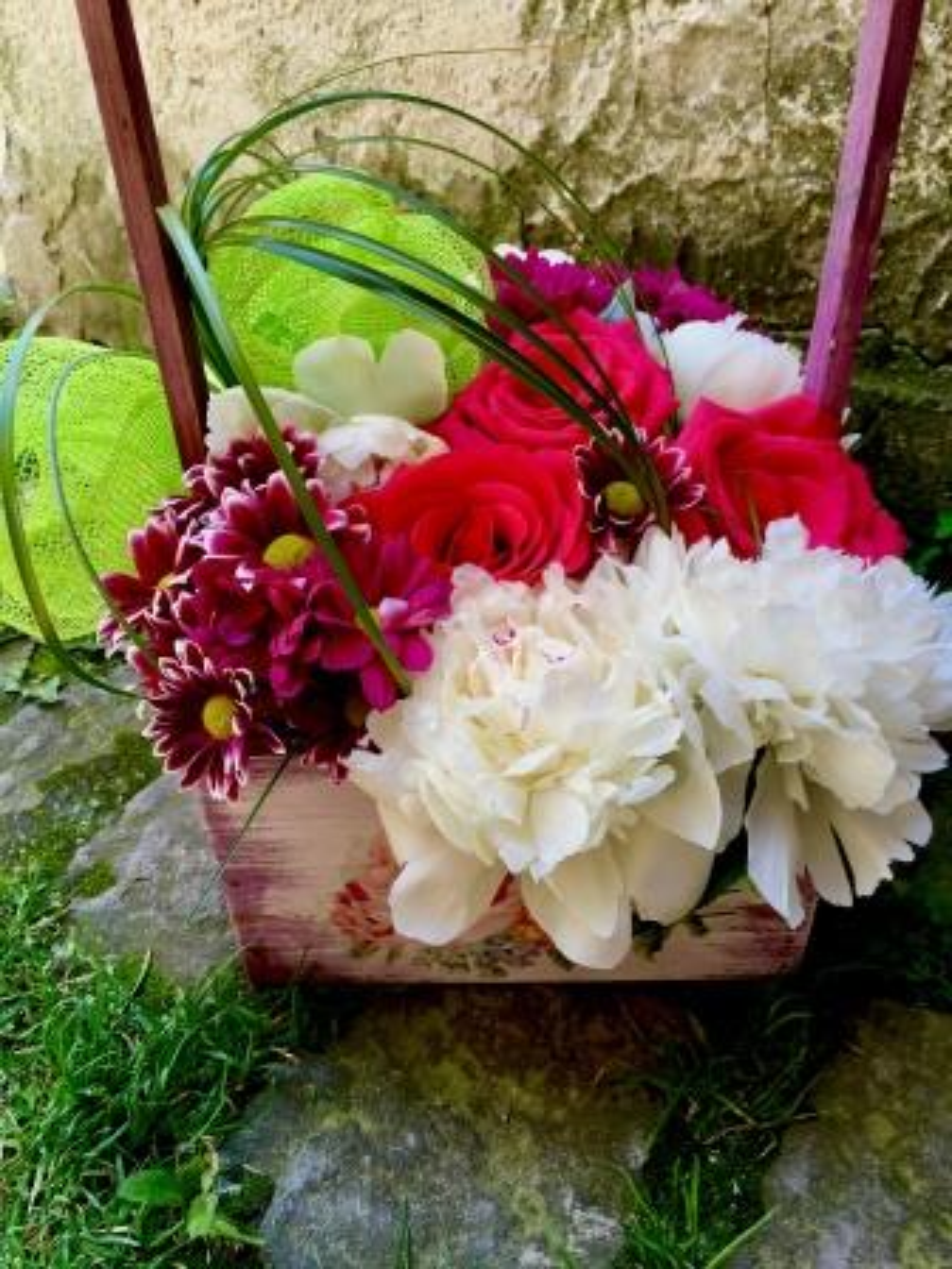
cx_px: 476
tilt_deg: -34.8
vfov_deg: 61.7
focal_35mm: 29
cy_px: 634
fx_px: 1063
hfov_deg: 48.2
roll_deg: +2.5
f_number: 2.2
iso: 25
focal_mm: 4.15
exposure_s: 1/100
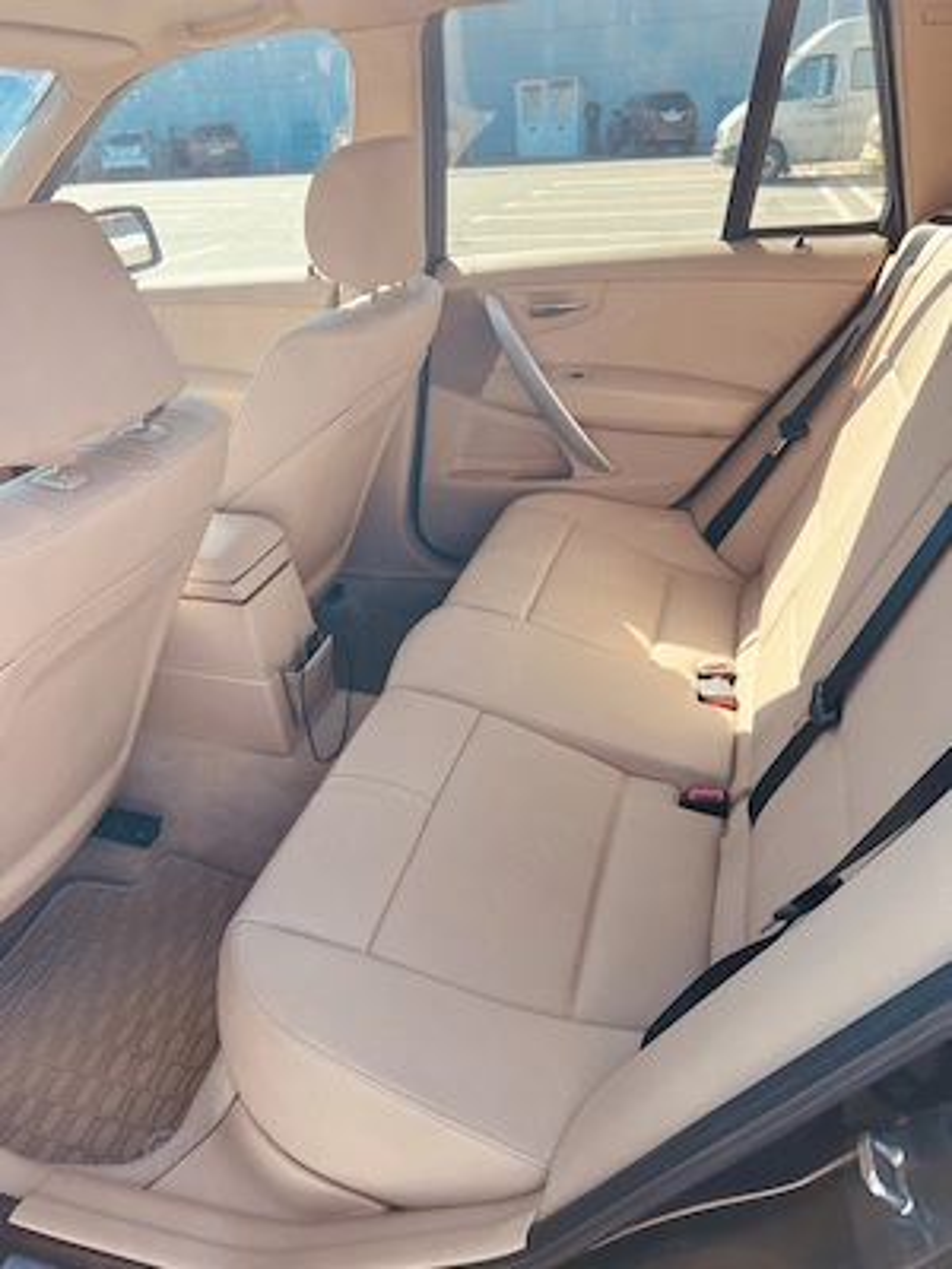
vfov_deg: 67.3
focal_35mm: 26
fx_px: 953
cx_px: 476
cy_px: 634
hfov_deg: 53.1
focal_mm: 5.7
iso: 50
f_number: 1.5
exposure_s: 1/427
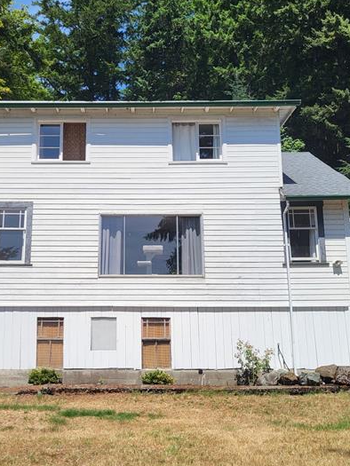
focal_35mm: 38
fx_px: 512
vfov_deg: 48.9
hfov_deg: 37.6
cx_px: 138
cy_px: 246
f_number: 1.8
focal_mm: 5.4
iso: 40
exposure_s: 1/2929
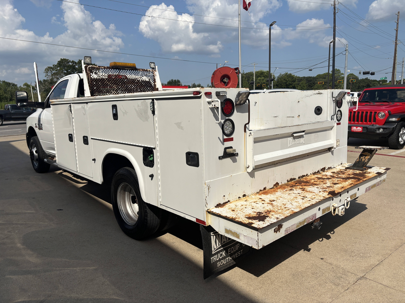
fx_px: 304
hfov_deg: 67.3
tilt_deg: -9.7
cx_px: 202
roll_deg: +1.5
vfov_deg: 53.1
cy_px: 152
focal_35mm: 26
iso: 50
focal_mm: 5.96
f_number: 1.6
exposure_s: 1/9901
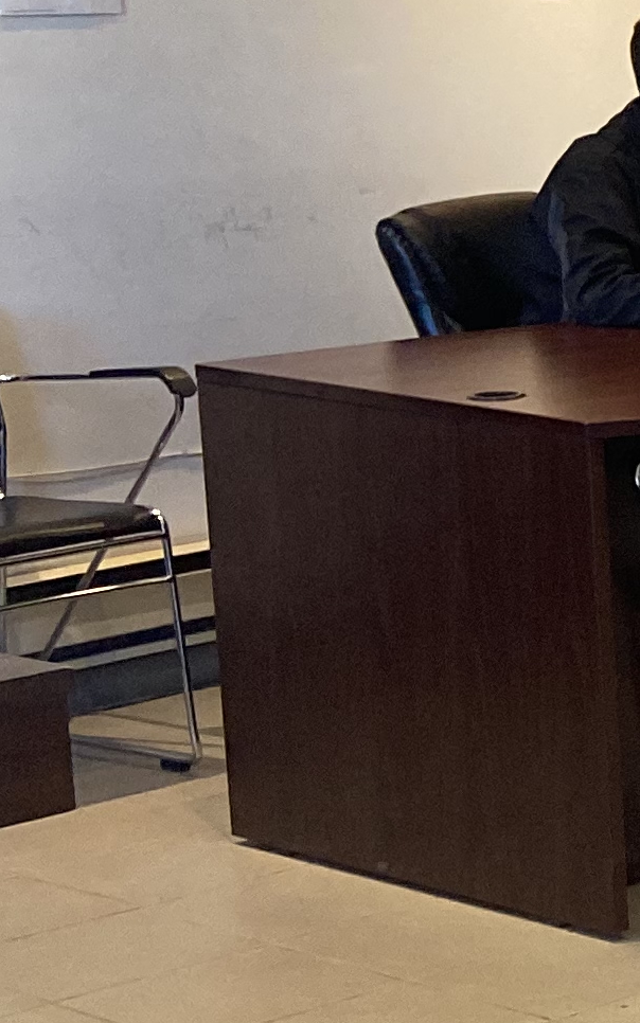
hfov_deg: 8.8
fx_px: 3208
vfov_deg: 18.1
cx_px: 2083
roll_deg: -0.9
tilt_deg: -10.9
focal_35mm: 115
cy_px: 453
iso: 200
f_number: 1.8
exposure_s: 1/60
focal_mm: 4.25
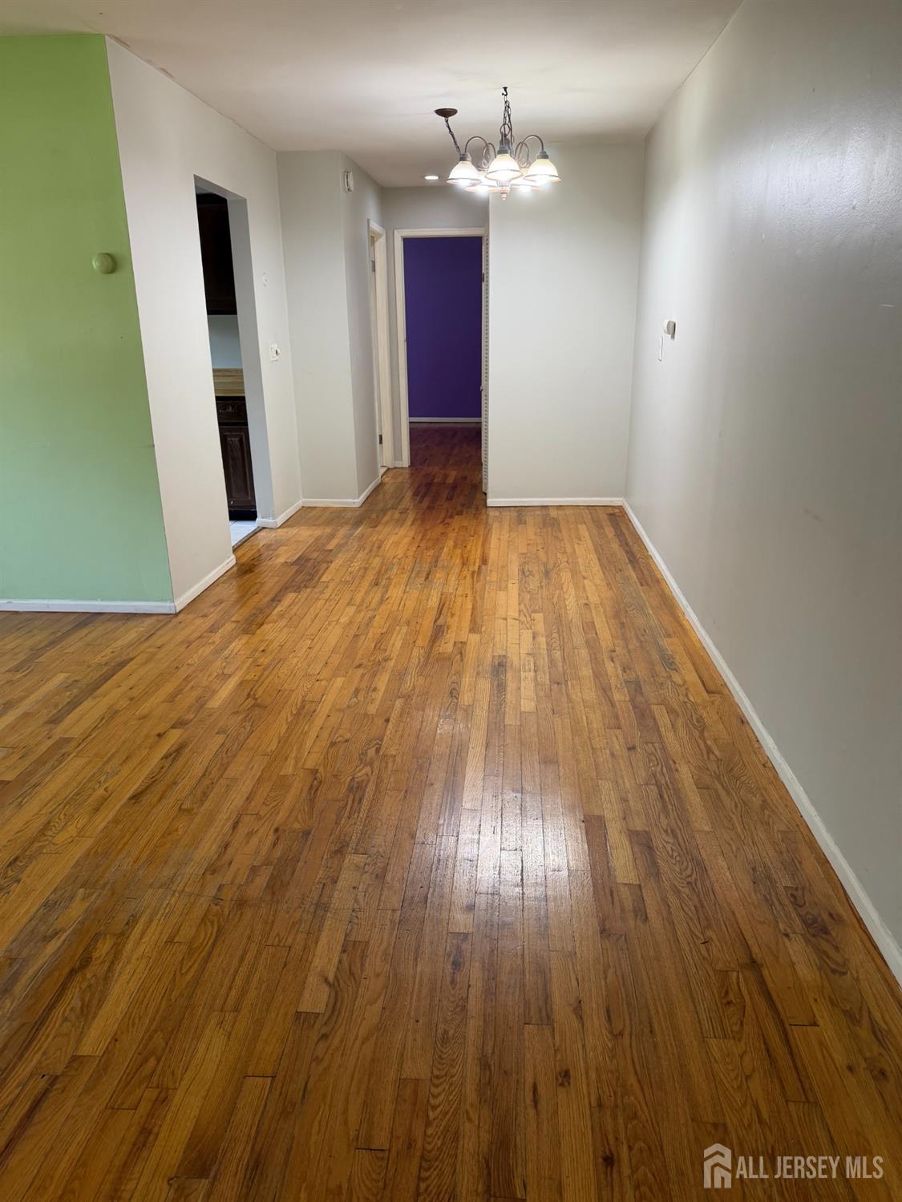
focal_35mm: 24
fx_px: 833
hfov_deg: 56.8
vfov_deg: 71.6
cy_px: 601
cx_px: 451
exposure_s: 1/60
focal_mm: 6.76
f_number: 1.78
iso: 160
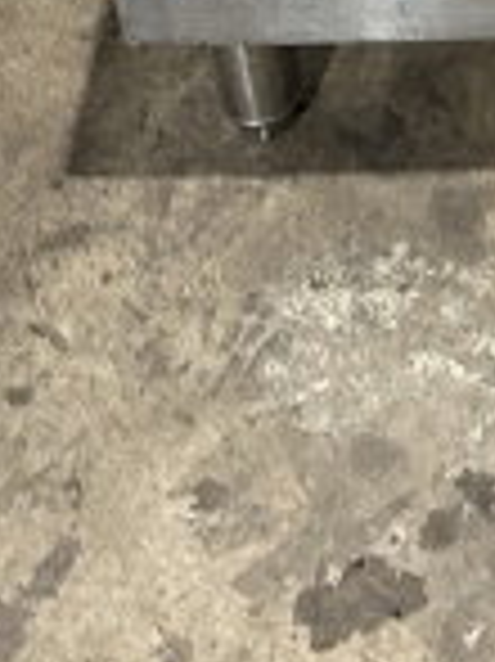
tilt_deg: -40.0
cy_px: -543
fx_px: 2540
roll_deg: -4.4
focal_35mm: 133
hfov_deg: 10.3
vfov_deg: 13.3
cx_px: 976
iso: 320
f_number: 1.78
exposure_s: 1/60
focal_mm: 6.86
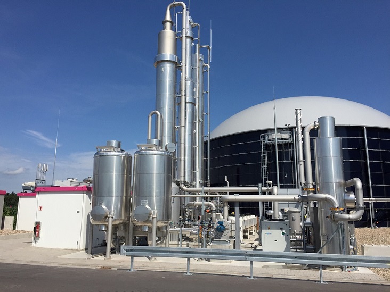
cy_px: 146
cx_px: 195
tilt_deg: +8.0
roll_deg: -1.4
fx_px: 327
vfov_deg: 48.2
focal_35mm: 29
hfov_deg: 61.7
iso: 32
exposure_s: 1/3968
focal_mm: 4.15
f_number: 2.2
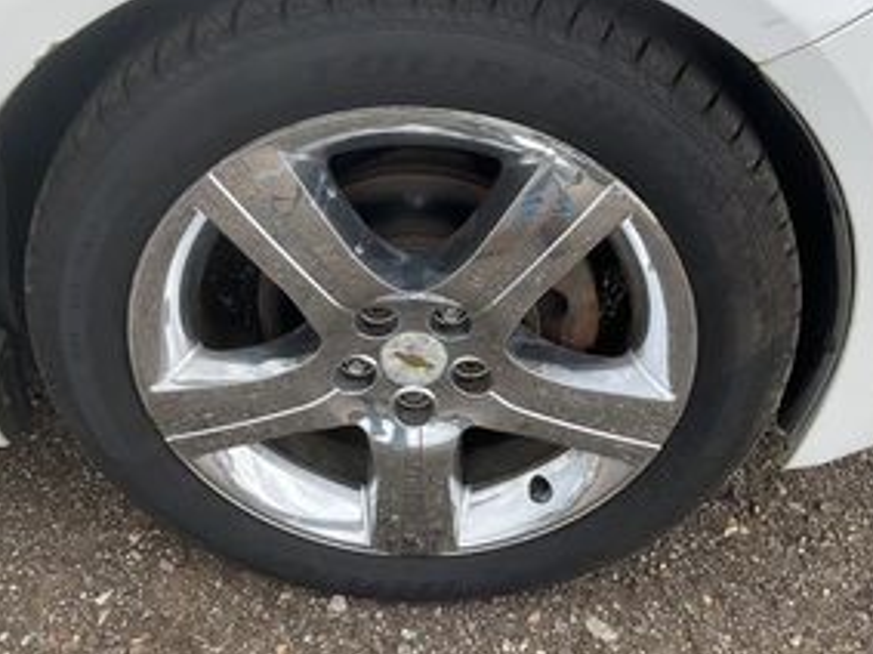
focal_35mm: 41
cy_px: 302
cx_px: 450
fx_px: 1034
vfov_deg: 35.1
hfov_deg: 45.8
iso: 25
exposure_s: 1/568
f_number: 1.8
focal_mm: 3
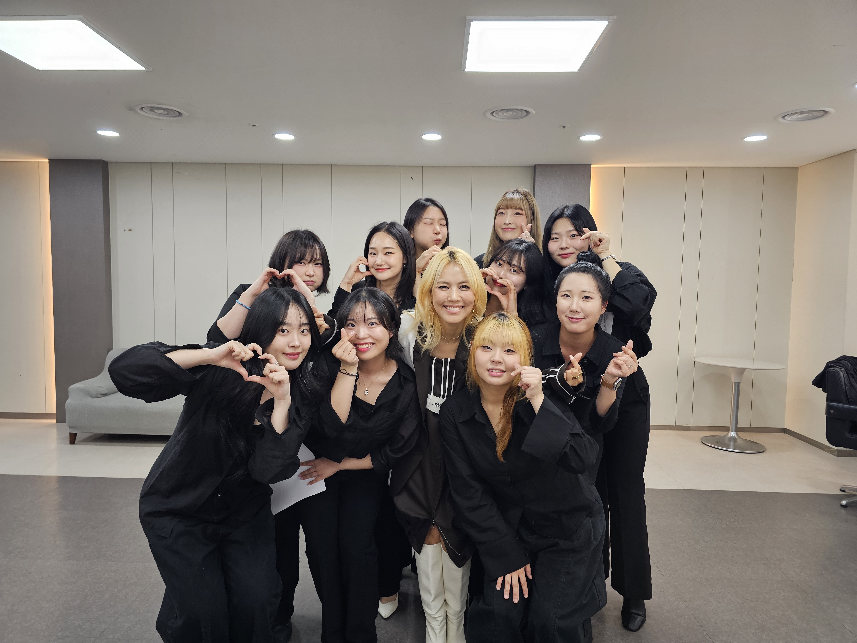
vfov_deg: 58.9
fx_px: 569
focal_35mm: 23
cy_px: 322
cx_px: 428
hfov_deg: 73.9
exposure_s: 1/120
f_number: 1.7
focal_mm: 6.3
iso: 125
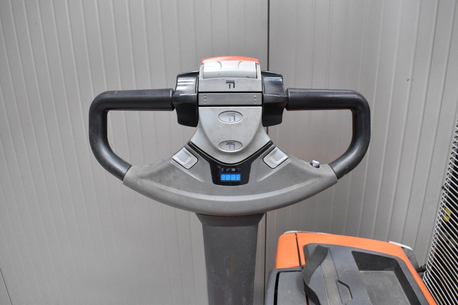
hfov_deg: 67.4
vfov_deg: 47.9
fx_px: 343
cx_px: 229
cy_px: 152
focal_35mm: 27
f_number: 5
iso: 1600
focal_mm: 18
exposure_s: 1/20
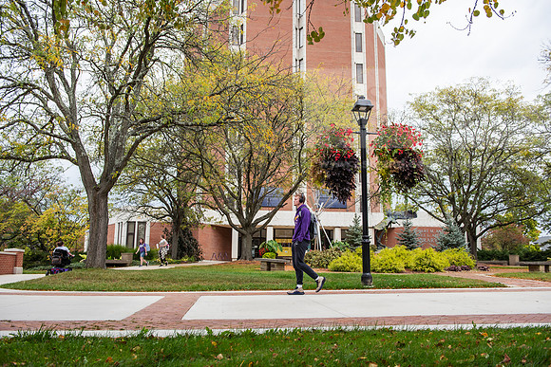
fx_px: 490
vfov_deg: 41.1
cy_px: 184
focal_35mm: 32
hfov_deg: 58.7
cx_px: 276
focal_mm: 32
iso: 100
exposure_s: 1/320
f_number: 4
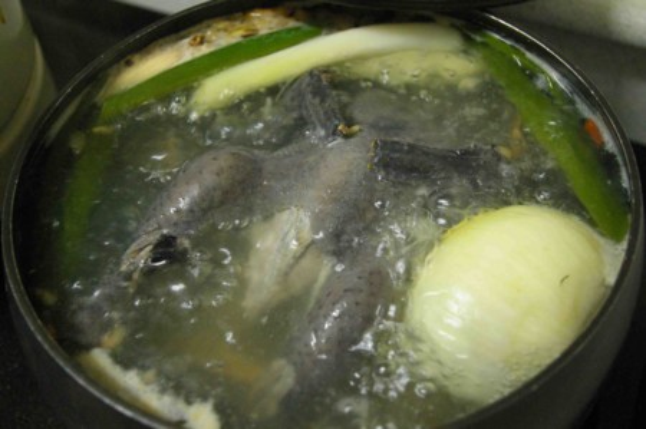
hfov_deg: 46.4
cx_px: 323
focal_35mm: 42
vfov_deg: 31.8
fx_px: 753
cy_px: 214
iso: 1600
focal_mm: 28
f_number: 4
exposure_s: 1/60
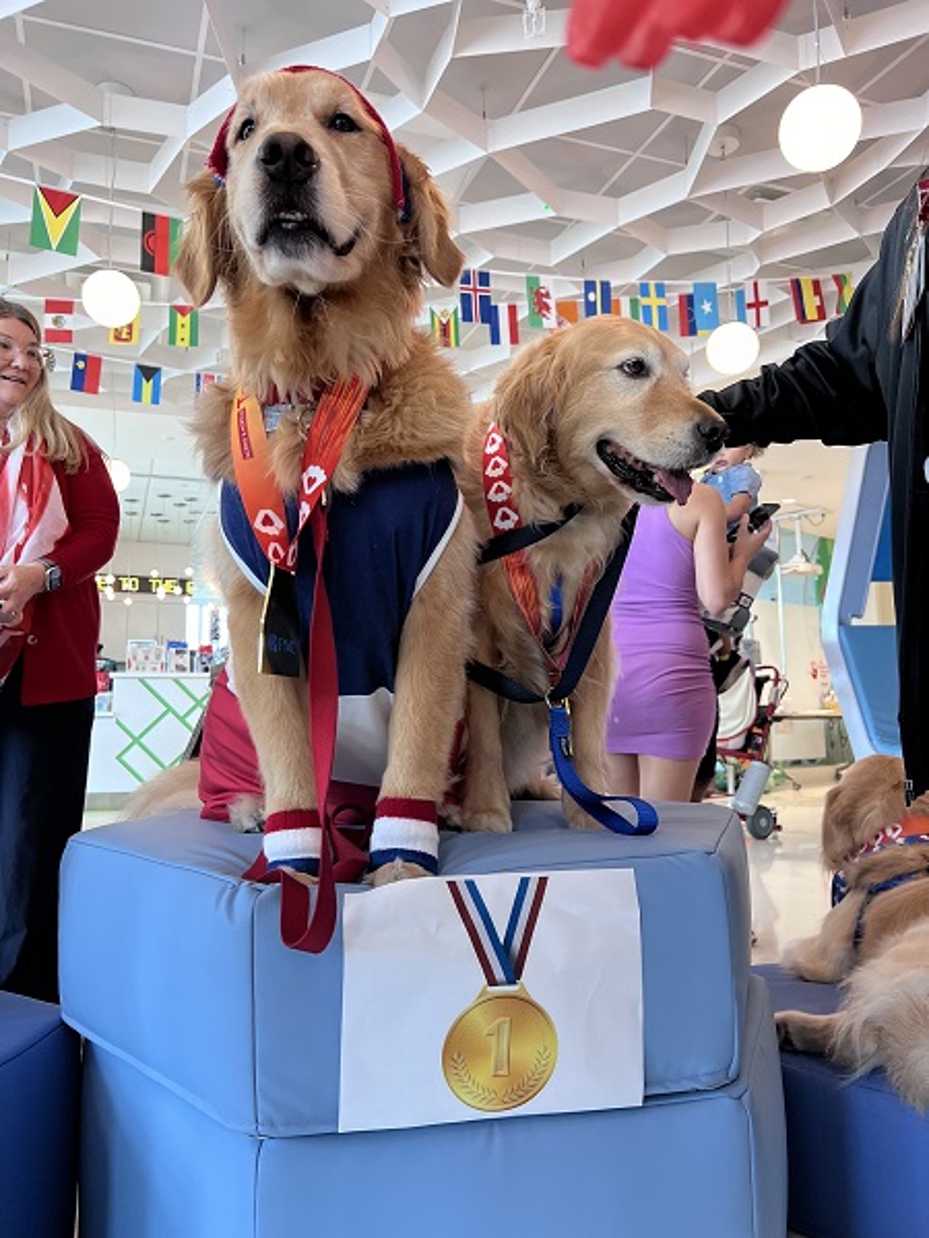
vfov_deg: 67.3
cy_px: 619
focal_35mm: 26
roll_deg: +1.1
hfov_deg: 53.1
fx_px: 930
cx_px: 464
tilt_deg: +6.6
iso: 125
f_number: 1.5
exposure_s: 1/120
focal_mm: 5.7
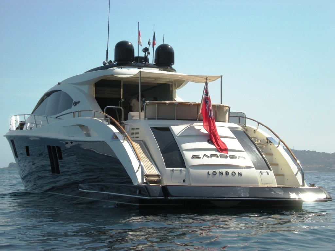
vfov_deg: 19.9
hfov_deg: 26.3
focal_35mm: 74
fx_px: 716
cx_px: 168
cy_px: 126
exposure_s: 1/347
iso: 89
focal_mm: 12.3
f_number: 6.5
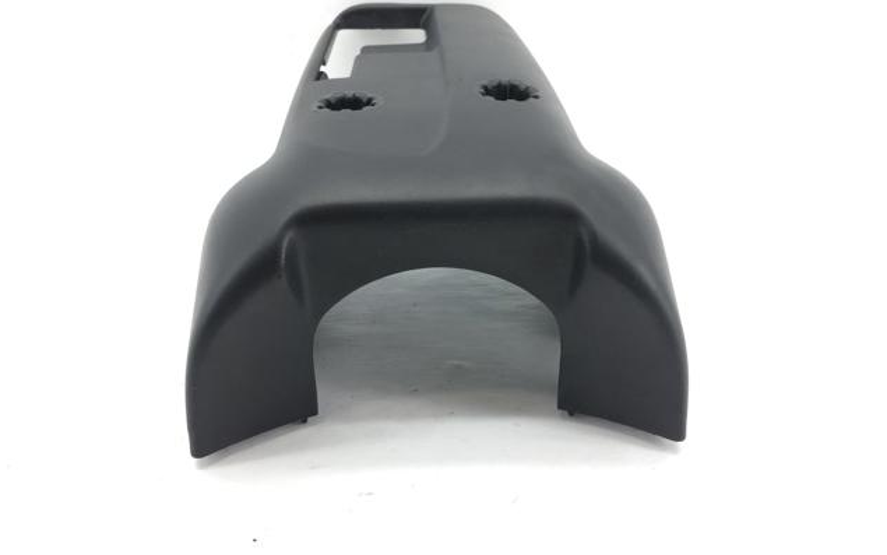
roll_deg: +0.5
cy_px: 246
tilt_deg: -22.3
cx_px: 443
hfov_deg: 61.2
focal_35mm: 31
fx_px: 749
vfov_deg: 40.5
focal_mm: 4.15
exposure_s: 1/100
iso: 40
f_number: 2.2
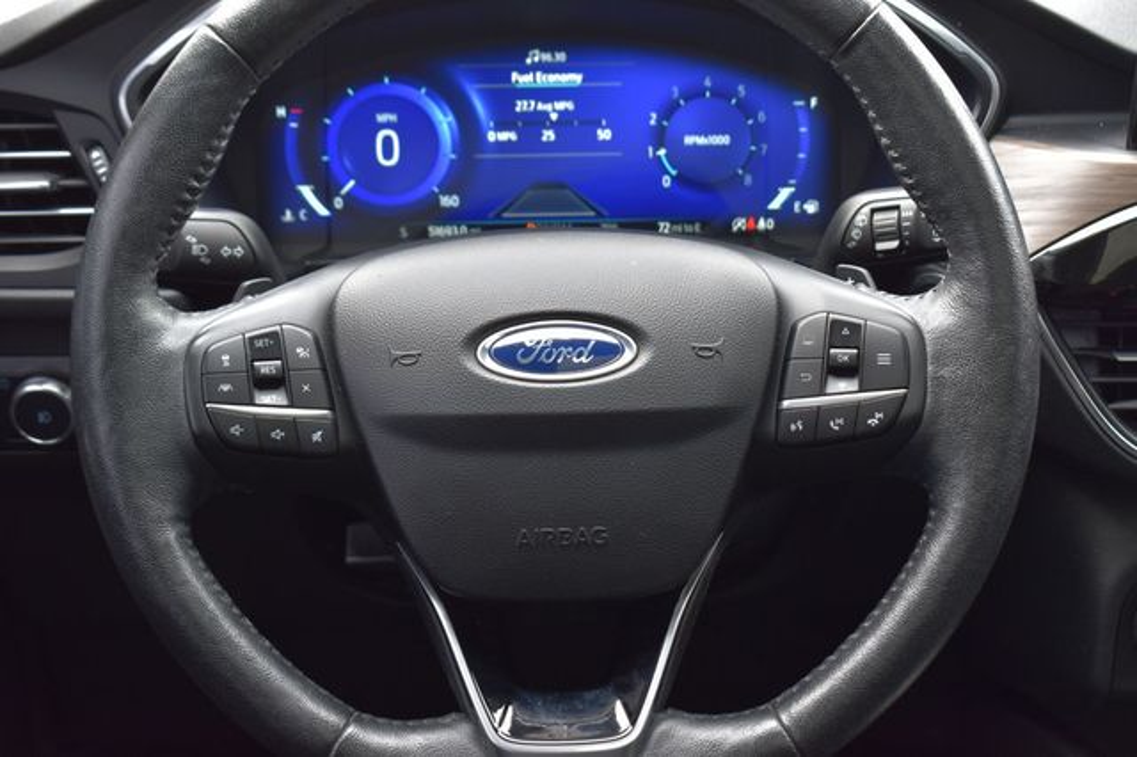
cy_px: 378
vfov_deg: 20.1
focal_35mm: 68
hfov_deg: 29.9
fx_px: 2131
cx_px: 568
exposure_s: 1/30
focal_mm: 45
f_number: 7.1
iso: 400
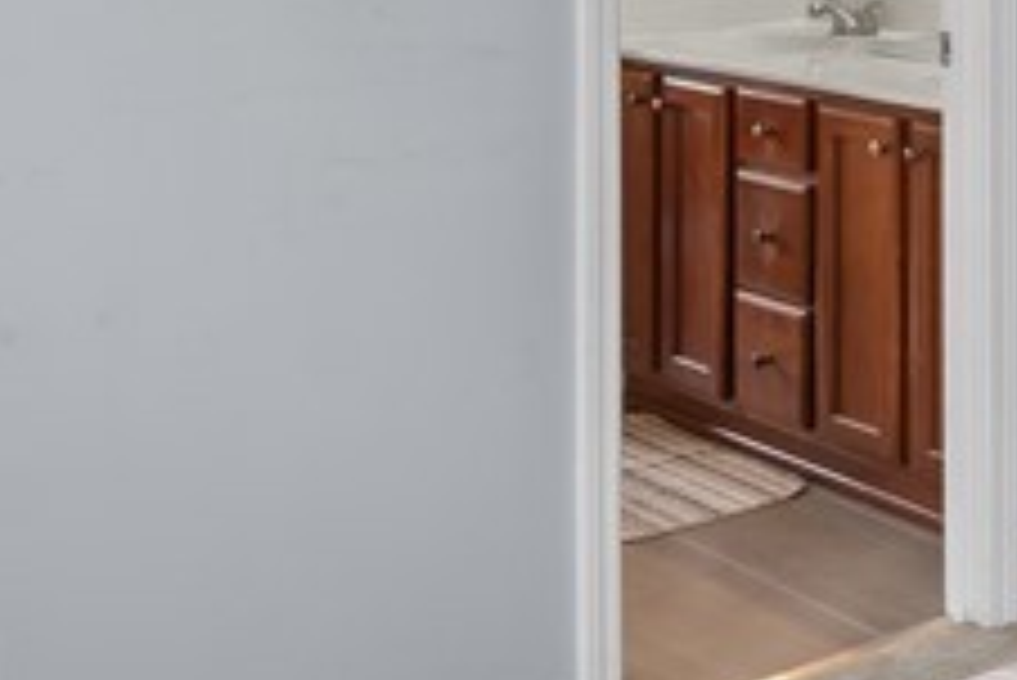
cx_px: 1431
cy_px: -50
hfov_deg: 23.6
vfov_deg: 18.3
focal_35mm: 72
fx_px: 2035
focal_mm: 15
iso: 3200
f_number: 8
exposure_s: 1/30
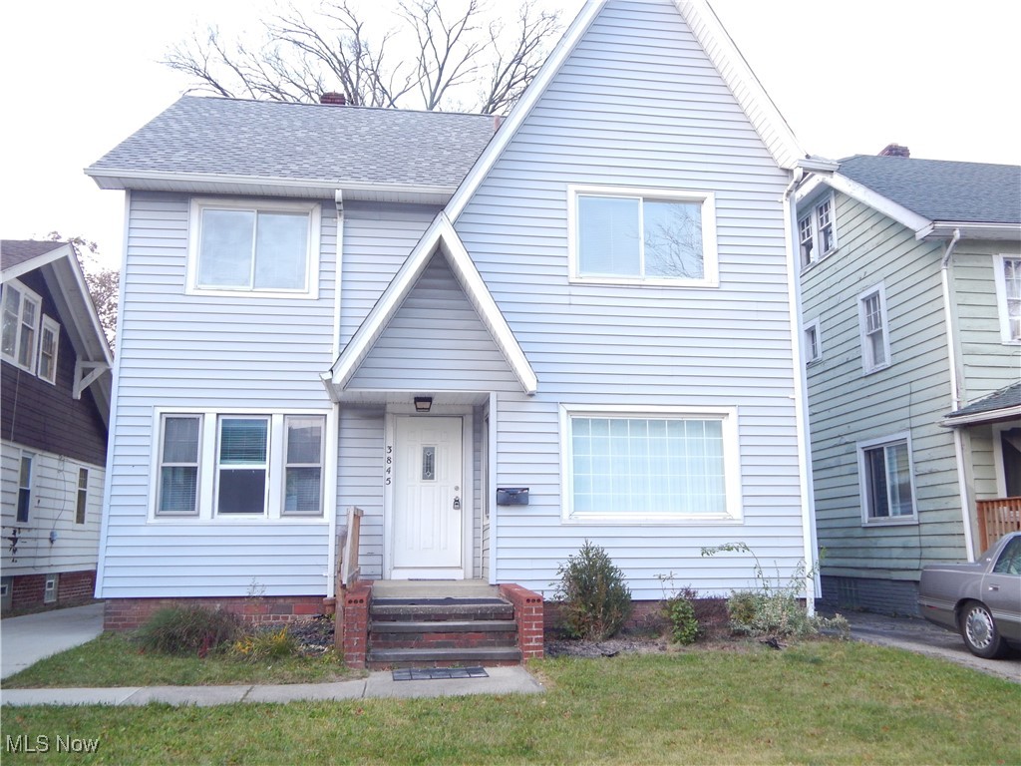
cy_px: 383
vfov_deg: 45.4
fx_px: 914
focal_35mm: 31
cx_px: 510
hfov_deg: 58.4
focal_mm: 5.6
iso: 220
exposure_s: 1/30
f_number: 3.2
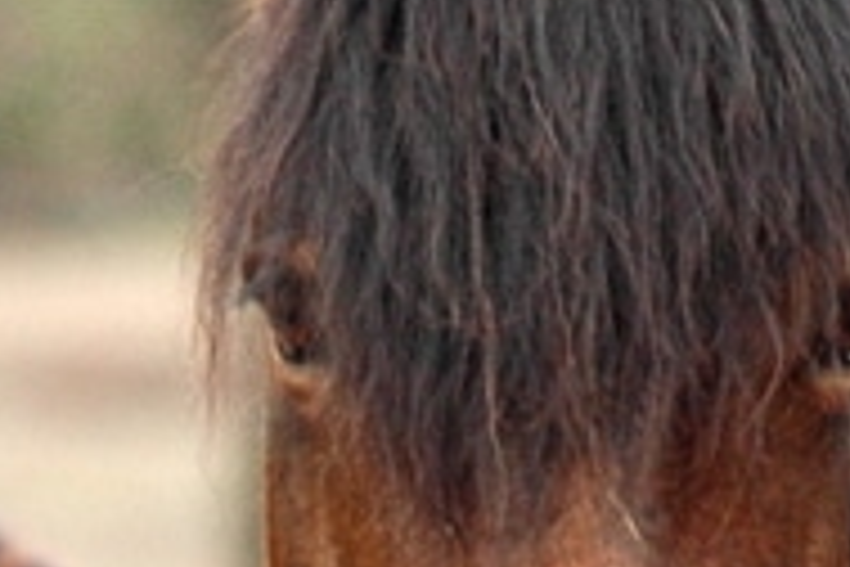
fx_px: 29160
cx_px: 679
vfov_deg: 1.1
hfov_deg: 1.7
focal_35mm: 1235
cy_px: 587
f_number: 5
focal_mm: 195
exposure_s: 1/320
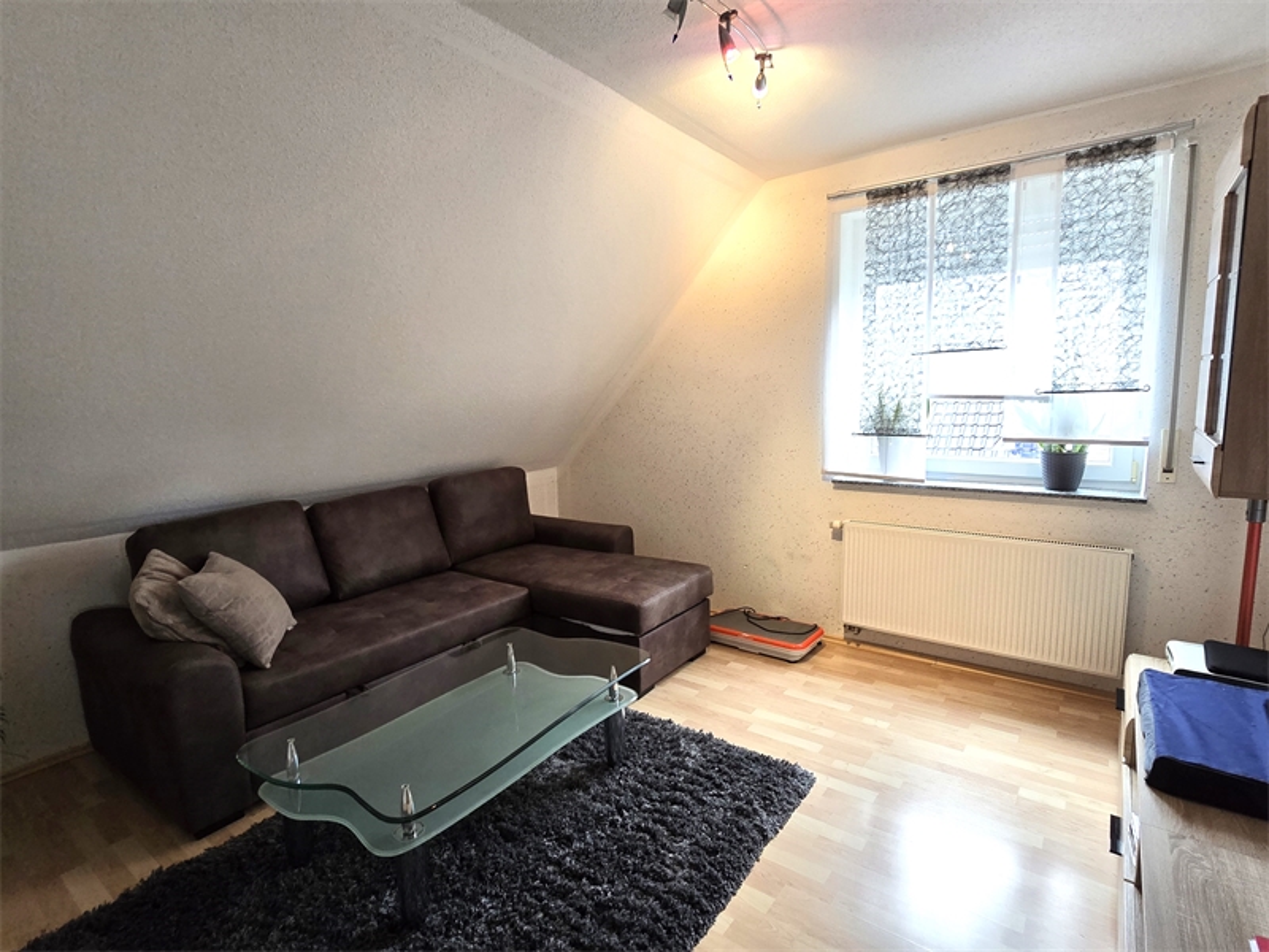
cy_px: 476
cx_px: 634
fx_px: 477
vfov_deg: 89.9
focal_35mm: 13
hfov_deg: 106.2
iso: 200
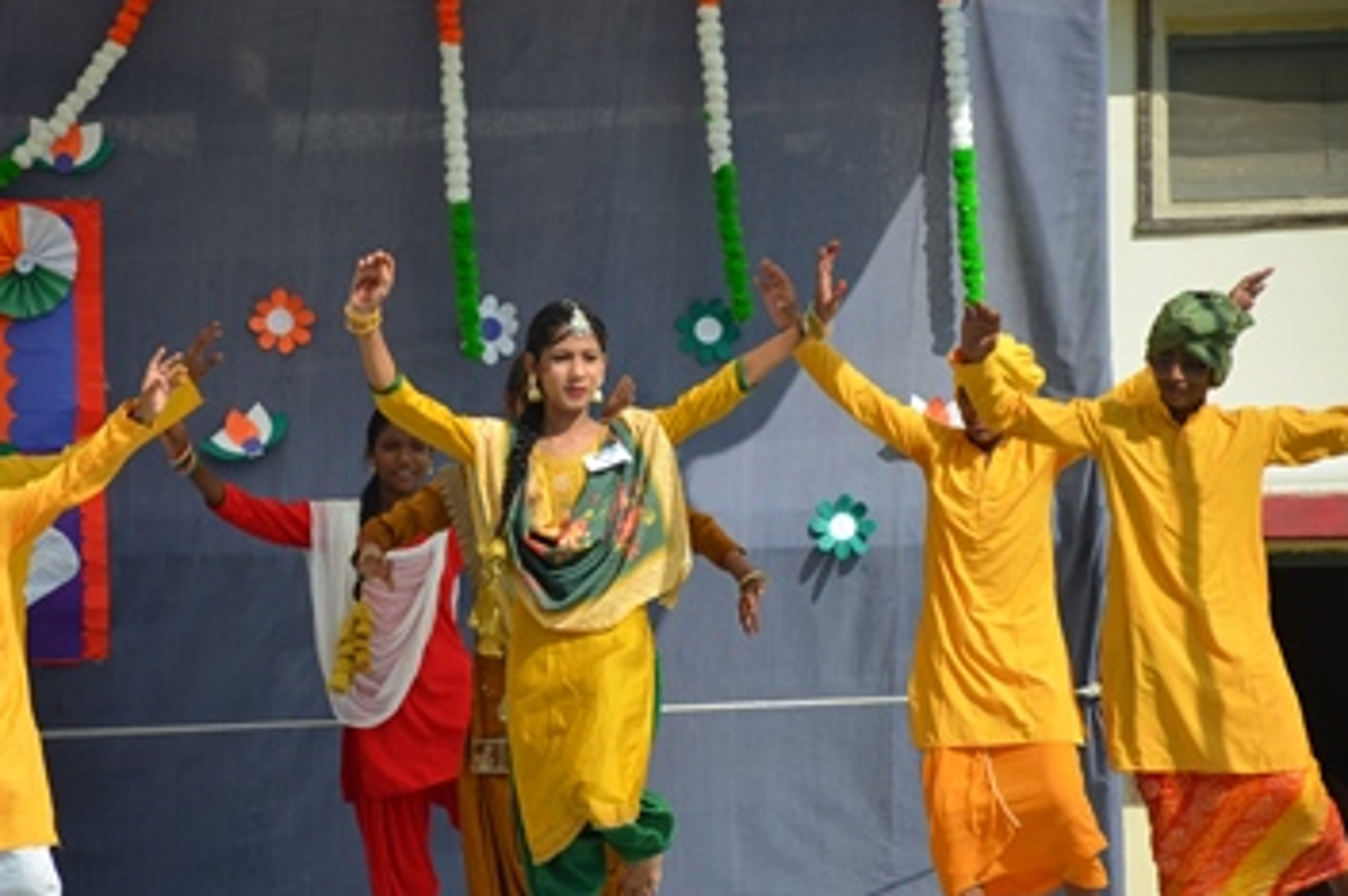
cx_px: 517
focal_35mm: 267
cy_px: 492
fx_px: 9988
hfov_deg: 7.7
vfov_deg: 5.1
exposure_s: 1/2000
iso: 360
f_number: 5.6
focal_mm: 140
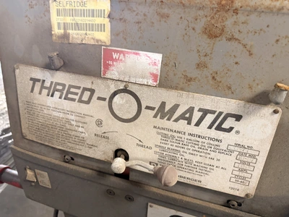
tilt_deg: -26.7
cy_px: 108
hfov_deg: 71.6
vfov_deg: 56.8
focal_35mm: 24
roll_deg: -3.6
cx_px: 144
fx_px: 200
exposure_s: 1/60
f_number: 1.78
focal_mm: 6.76
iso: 400
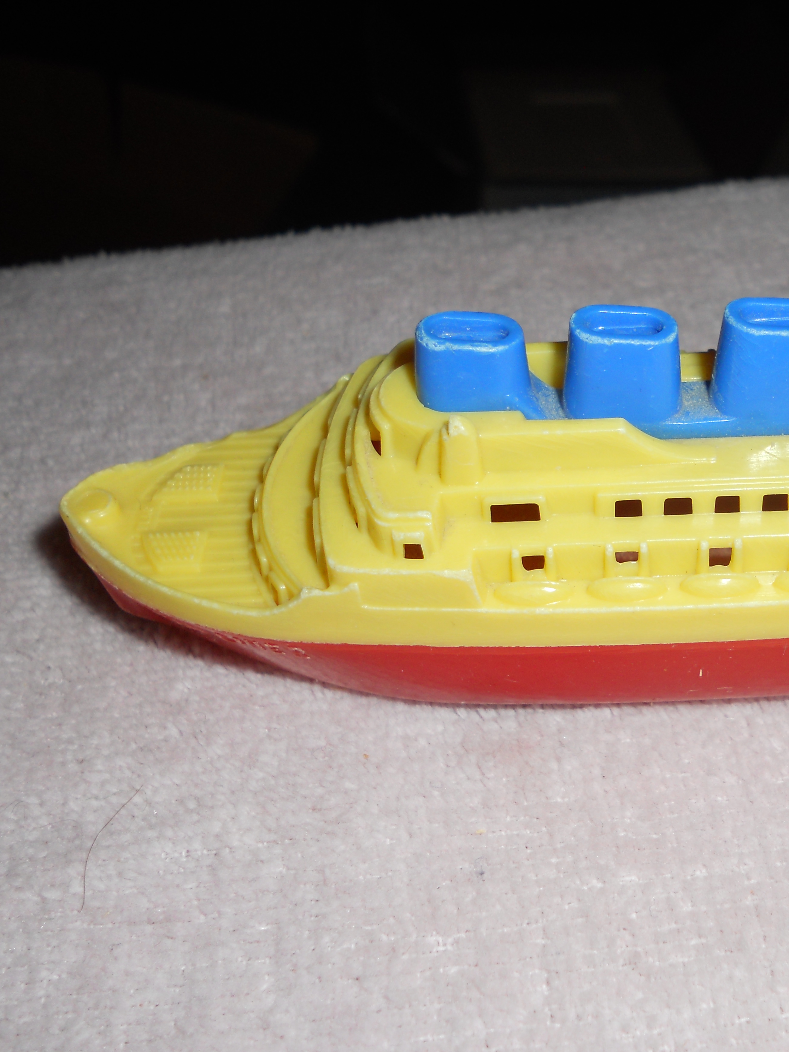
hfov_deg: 32.8
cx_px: 617
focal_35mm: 43
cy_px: 525
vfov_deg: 43.8
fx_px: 1307
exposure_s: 1/25
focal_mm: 5.8
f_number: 8.8
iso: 80
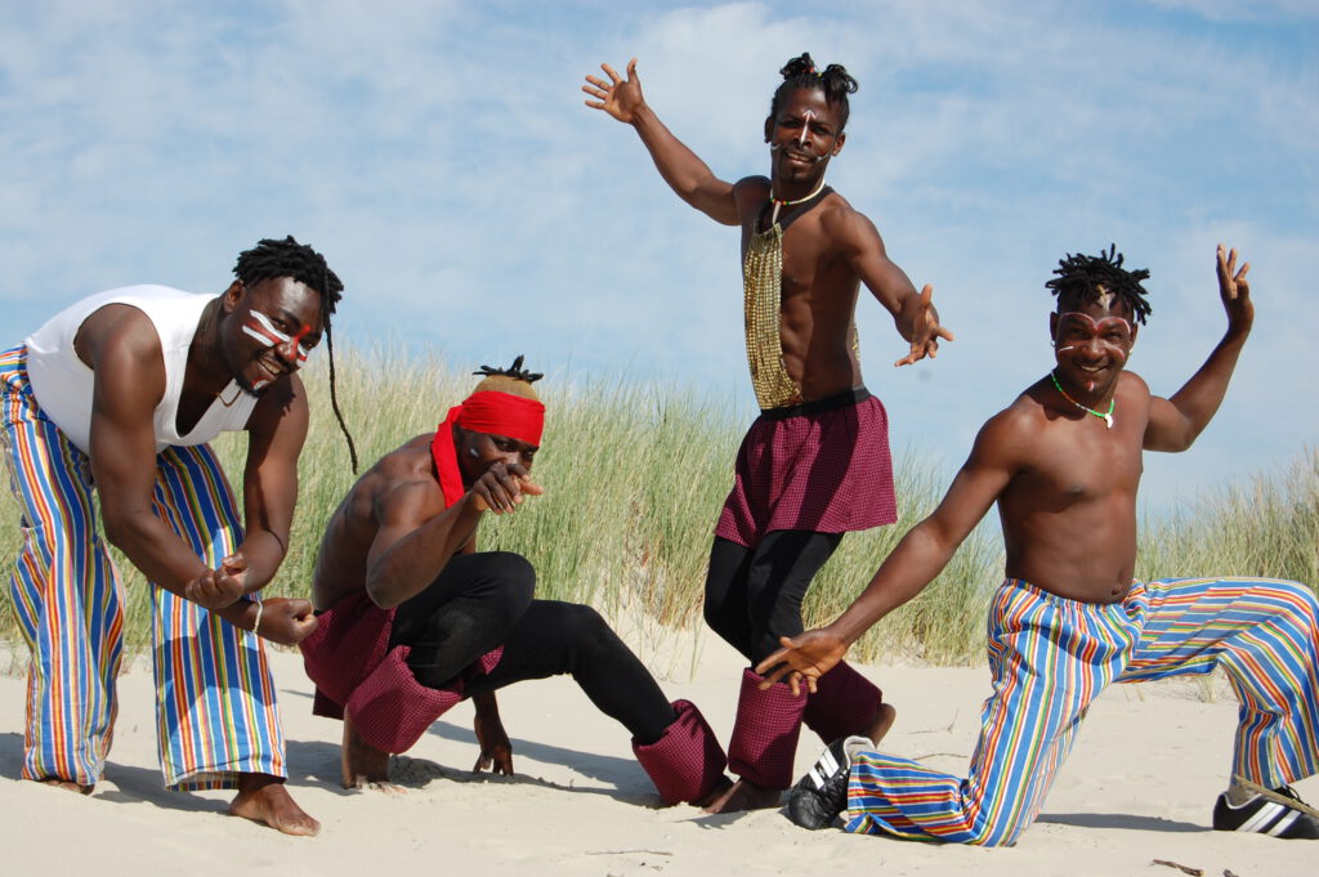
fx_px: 2746
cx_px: 660
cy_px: 438
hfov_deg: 27.0
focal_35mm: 75
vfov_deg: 18.2
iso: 200
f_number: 10
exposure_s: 1/400
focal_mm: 50
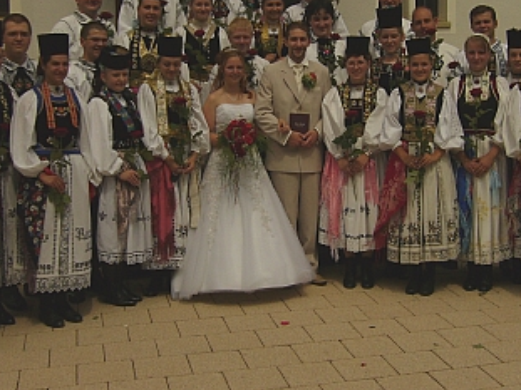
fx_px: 812
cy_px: 107
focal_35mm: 54
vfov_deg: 26.7
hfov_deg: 35.5
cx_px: 298
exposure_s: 1/1000
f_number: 5.6
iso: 80
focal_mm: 5.8
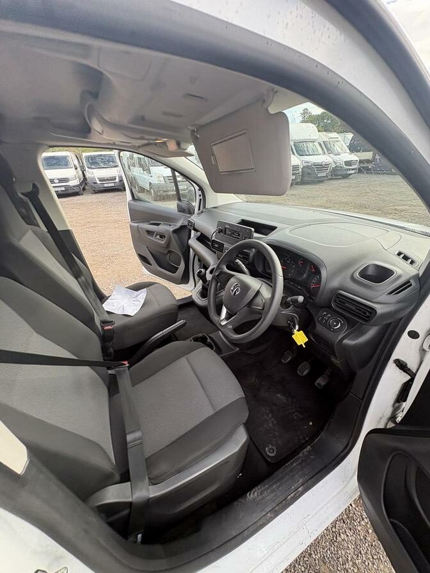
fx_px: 232
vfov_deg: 102.1
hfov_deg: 85.7
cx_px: 215
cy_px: 286
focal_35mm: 14
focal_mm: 2.22
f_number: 2.2
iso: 64
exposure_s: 1/112
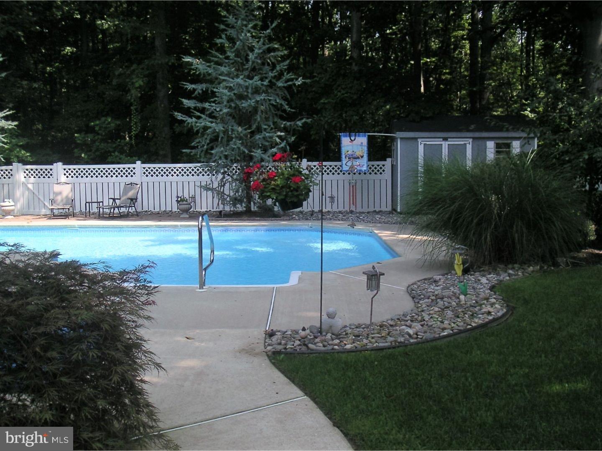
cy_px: 226
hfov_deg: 49.0
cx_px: 301
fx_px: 661
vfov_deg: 37.7
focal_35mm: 38
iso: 50
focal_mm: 6
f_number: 2.8
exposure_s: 1/350
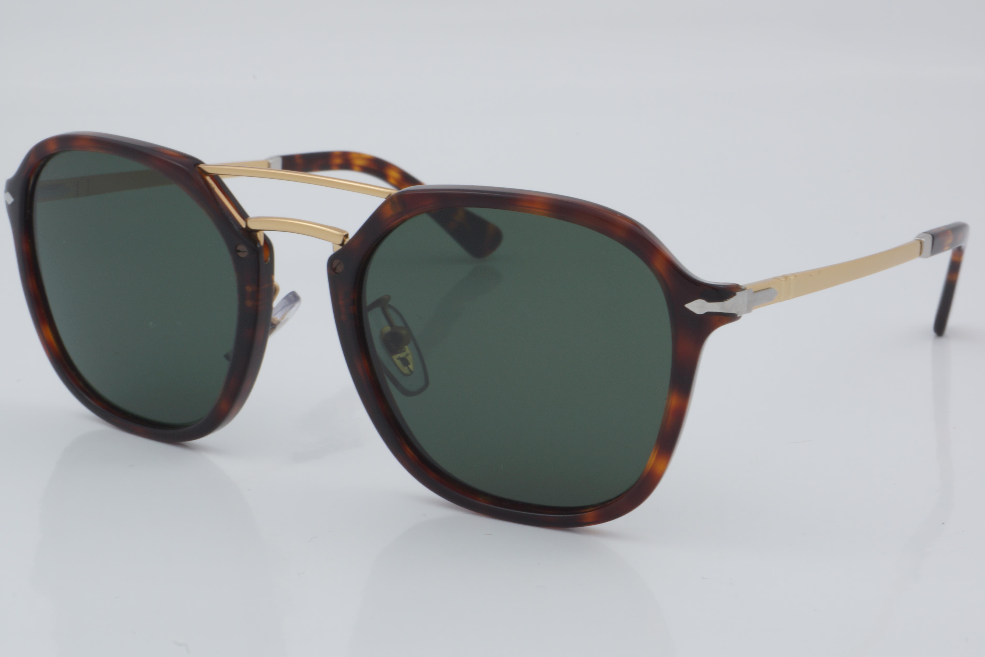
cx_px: 492
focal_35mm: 75
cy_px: 328
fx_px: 2052
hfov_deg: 27.0
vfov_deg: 18.2
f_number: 32
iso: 100
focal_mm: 50
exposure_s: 1/4
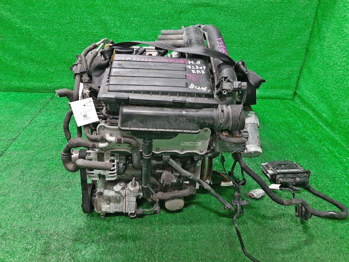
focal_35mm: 26
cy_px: 131
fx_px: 262
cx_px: 174
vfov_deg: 53.1
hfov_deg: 67.3
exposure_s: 1/50
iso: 224
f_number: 1.7
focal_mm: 3.93
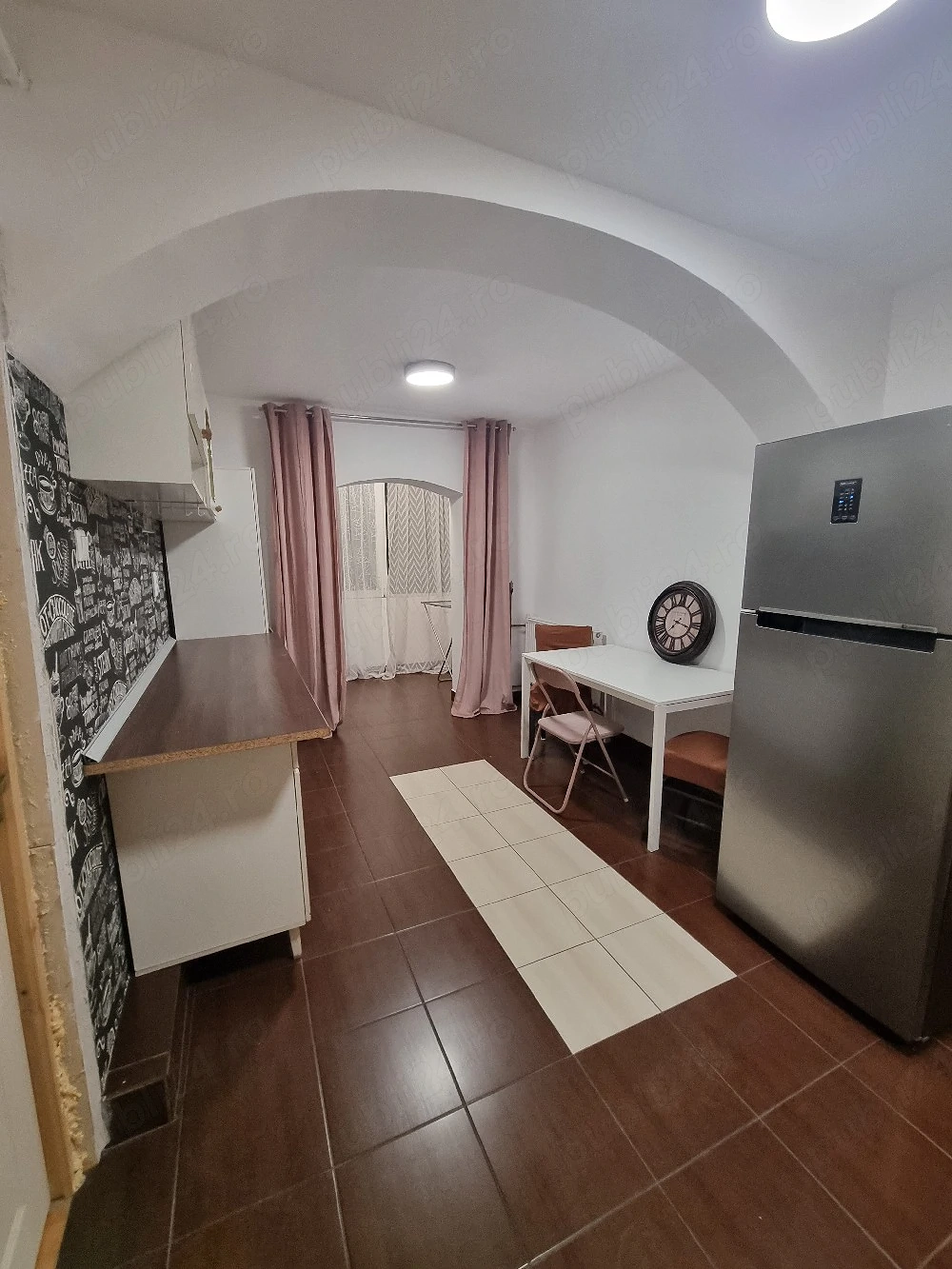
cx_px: 476
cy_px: 634
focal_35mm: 13
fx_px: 477
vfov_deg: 106.2
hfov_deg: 89.9
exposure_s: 1/33
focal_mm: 2.2
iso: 320
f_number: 2.2
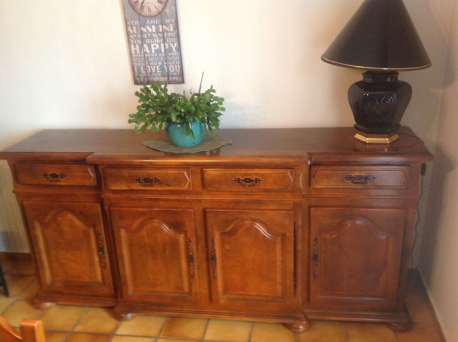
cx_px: 229
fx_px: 462
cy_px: 171
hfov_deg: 52.7
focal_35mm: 35
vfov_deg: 40.6
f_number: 2.4
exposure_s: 1/15
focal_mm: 4.28
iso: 200
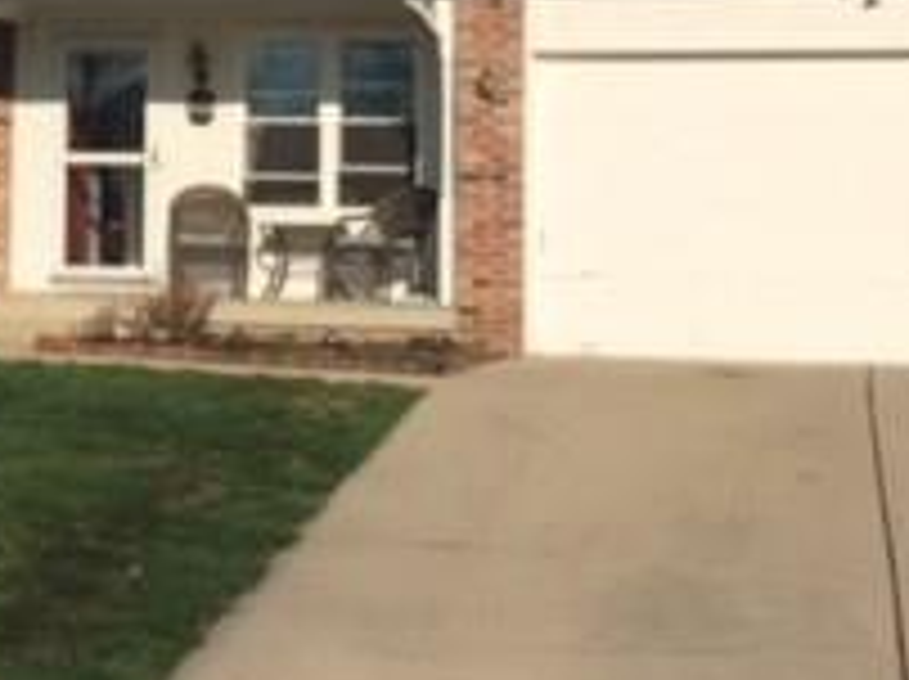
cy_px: 18
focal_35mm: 92
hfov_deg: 21.0
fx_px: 2413
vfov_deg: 15.8
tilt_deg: +6.8
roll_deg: -2.7
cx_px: 148
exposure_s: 1/3968
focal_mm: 4.15
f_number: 2.2
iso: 32
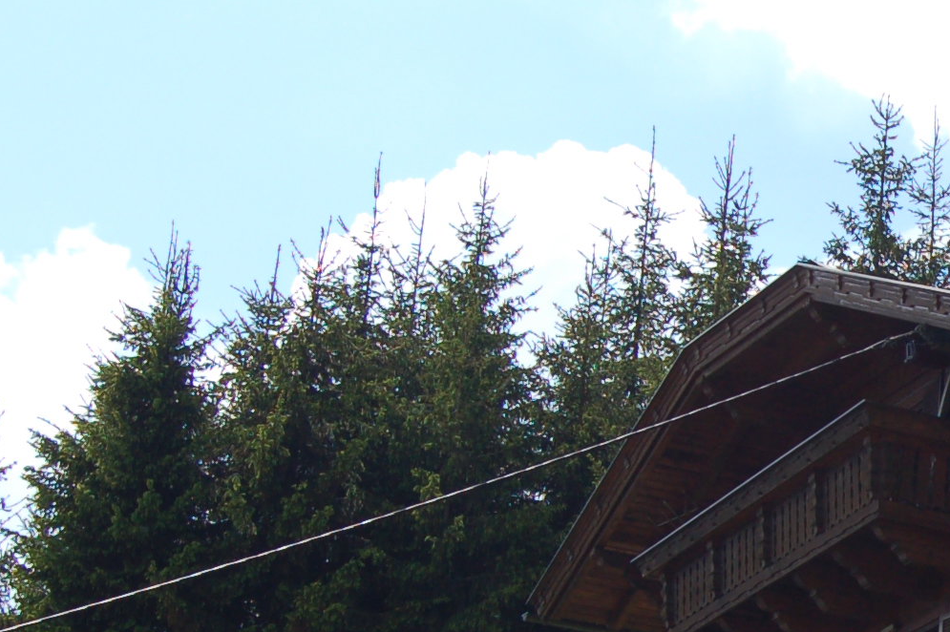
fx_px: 3586
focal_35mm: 136
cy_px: 465
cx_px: 1219
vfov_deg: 10.1
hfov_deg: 14.5
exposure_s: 1/500
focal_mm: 30
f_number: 7.1
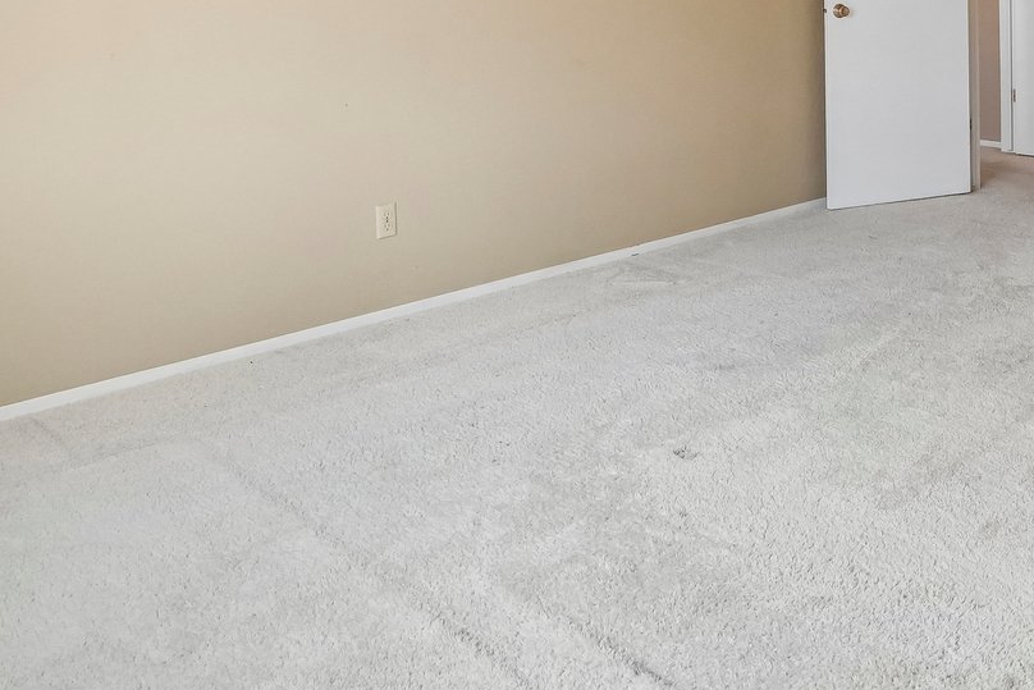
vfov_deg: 32.0
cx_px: 901
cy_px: -17
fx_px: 1092
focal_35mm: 38
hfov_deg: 46.5
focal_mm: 10
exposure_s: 1/30
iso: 800
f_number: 8
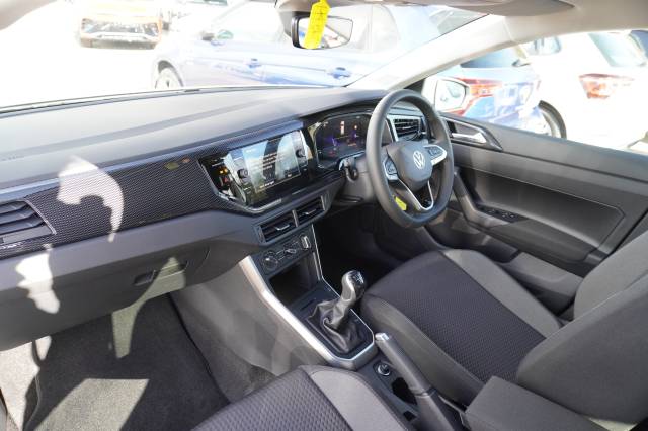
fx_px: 432
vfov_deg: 53.1
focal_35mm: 24
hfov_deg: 73.8
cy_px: 216
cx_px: 324
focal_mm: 16
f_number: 4
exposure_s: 1/60
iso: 640
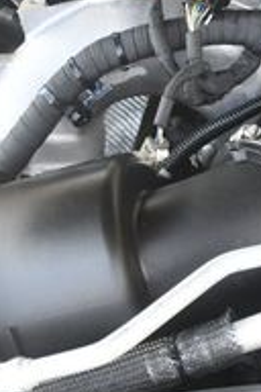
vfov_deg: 20.4
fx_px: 1087
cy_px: 151
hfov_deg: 13.0
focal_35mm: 100
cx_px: 387
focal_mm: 20
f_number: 3.5
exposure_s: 1/250
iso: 640
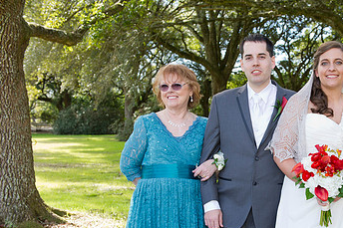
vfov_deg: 22.8
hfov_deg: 32.9
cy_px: 161
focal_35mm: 59
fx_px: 562
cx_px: 278
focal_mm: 35
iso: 320
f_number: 5.6
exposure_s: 1/100
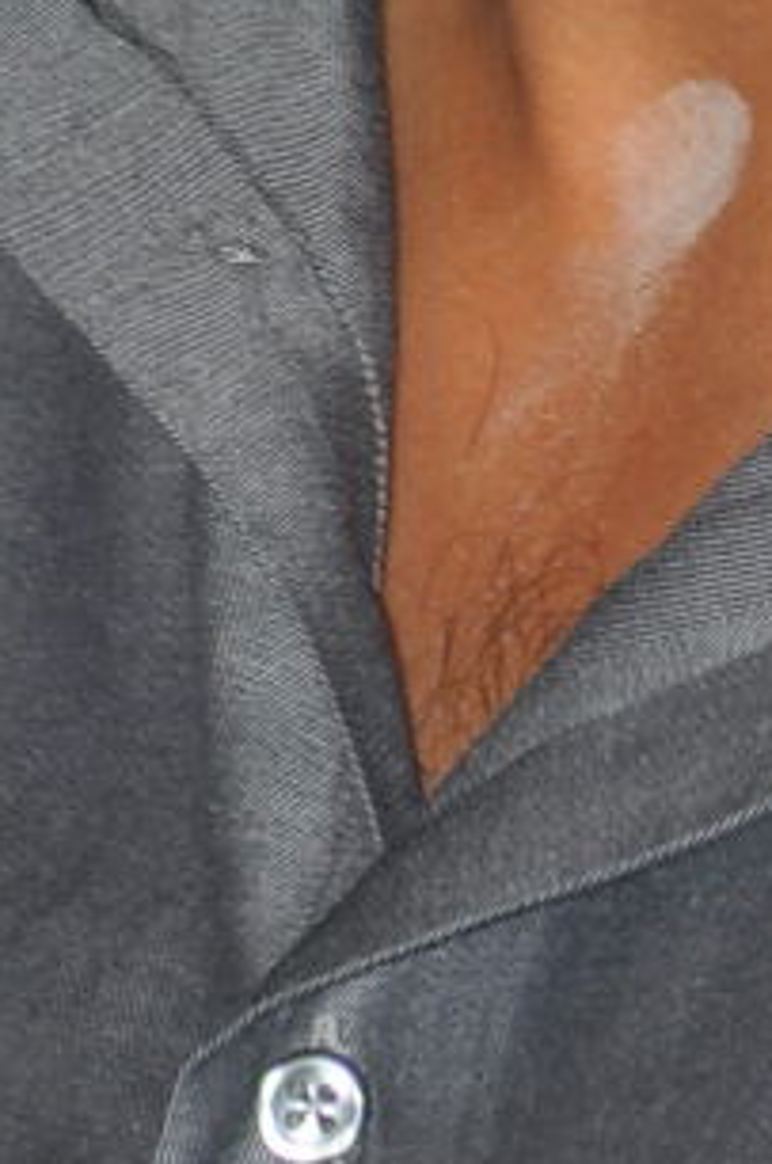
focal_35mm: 1413
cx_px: 464
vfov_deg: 1.5
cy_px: -955
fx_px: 45603
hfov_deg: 1.0
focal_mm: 180
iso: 320
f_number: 7.1
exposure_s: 1/100
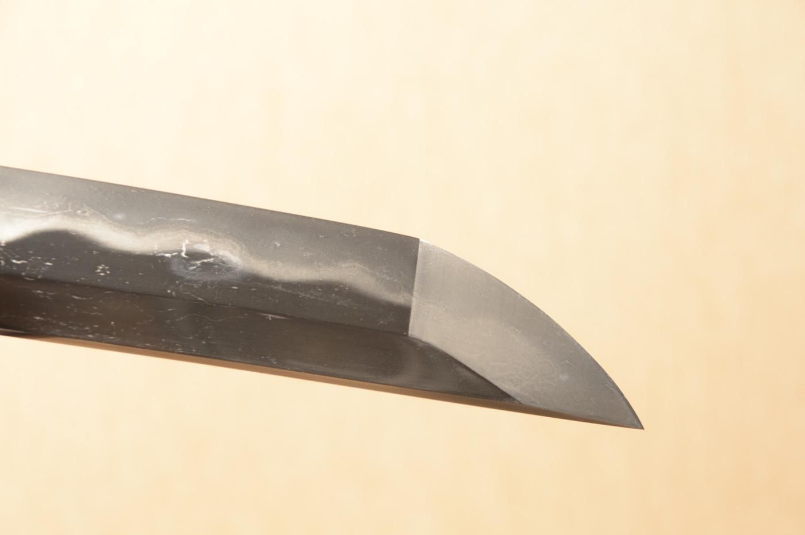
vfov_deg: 8.7
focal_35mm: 158
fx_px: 3519
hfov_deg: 13.1
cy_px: 268
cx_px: 402
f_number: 11
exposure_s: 1/1.6
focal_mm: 105
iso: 400
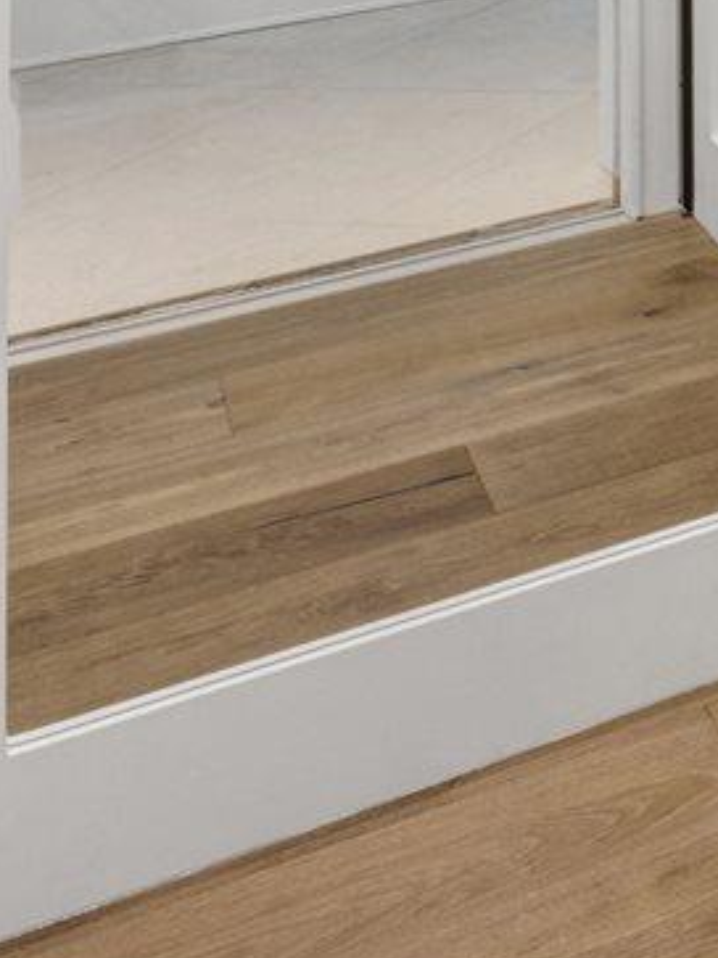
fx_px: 2103
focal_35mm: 76
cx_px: 1879
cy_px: -666
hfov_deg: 12.9
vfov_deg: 20.1
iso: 400
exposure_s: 1/8
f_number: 11
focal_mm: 14
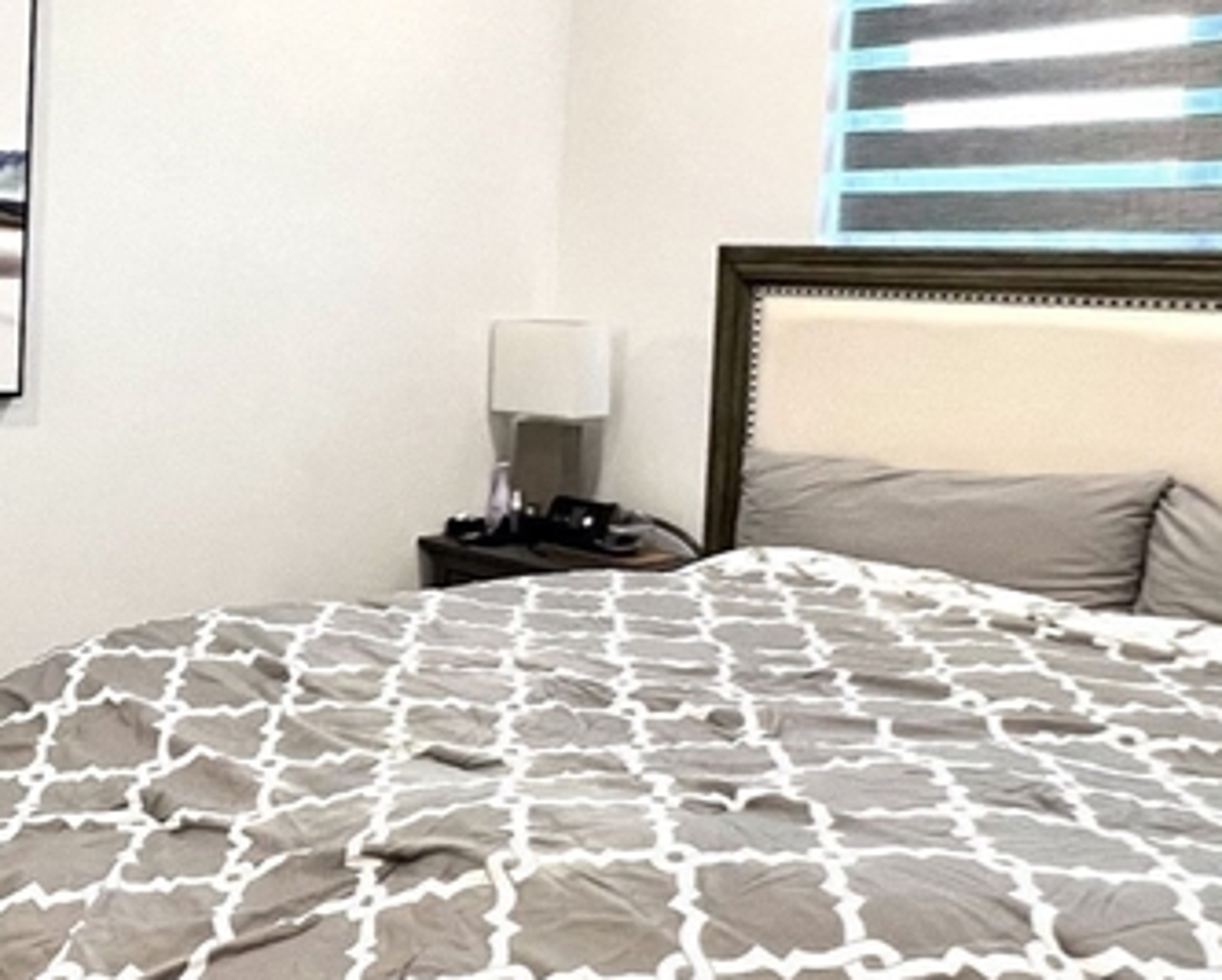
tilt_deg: -2.3
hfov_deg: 45.2
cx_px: 305
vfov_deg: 38.0
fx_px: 1412
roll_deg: -2.7
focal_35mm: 39
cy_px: 363
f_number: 1.8
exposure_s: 1/120
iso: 200
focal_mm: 1.57
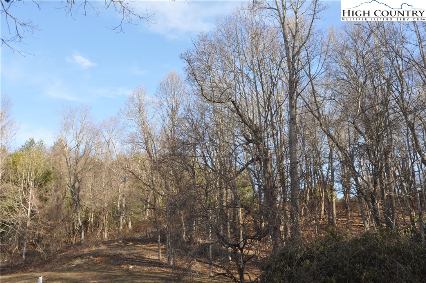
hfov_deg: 53.2
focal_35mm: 36
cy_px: 142
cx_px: 213
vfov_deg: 36.8
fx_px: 425
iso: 200
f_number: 6.3
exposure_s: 1/200
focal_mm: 24
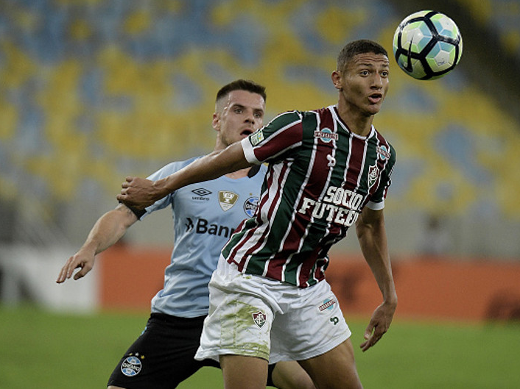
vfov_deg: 3.0
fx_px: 7358
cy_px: 194
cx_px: 233
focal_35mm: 490
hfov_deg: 4.0
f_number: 2.8
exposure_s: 1/2000
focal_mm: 300
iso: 2000
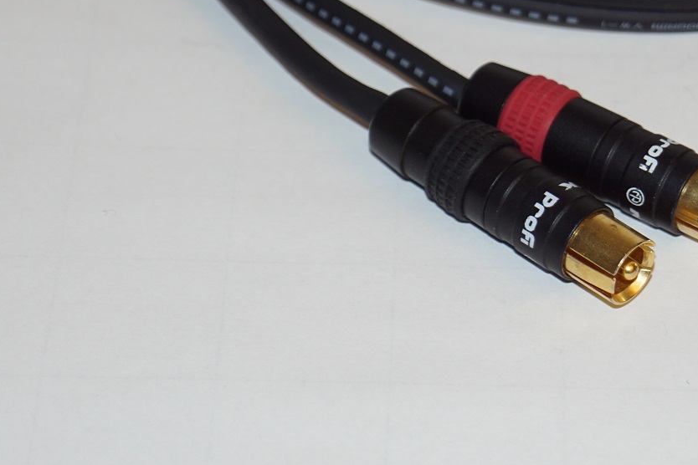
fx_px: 3452
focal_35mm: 178
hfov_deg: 11.5
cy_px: 52
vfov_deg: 7.7
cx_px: 600
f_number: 5.6
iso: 250
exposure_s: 1/160
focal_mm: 55
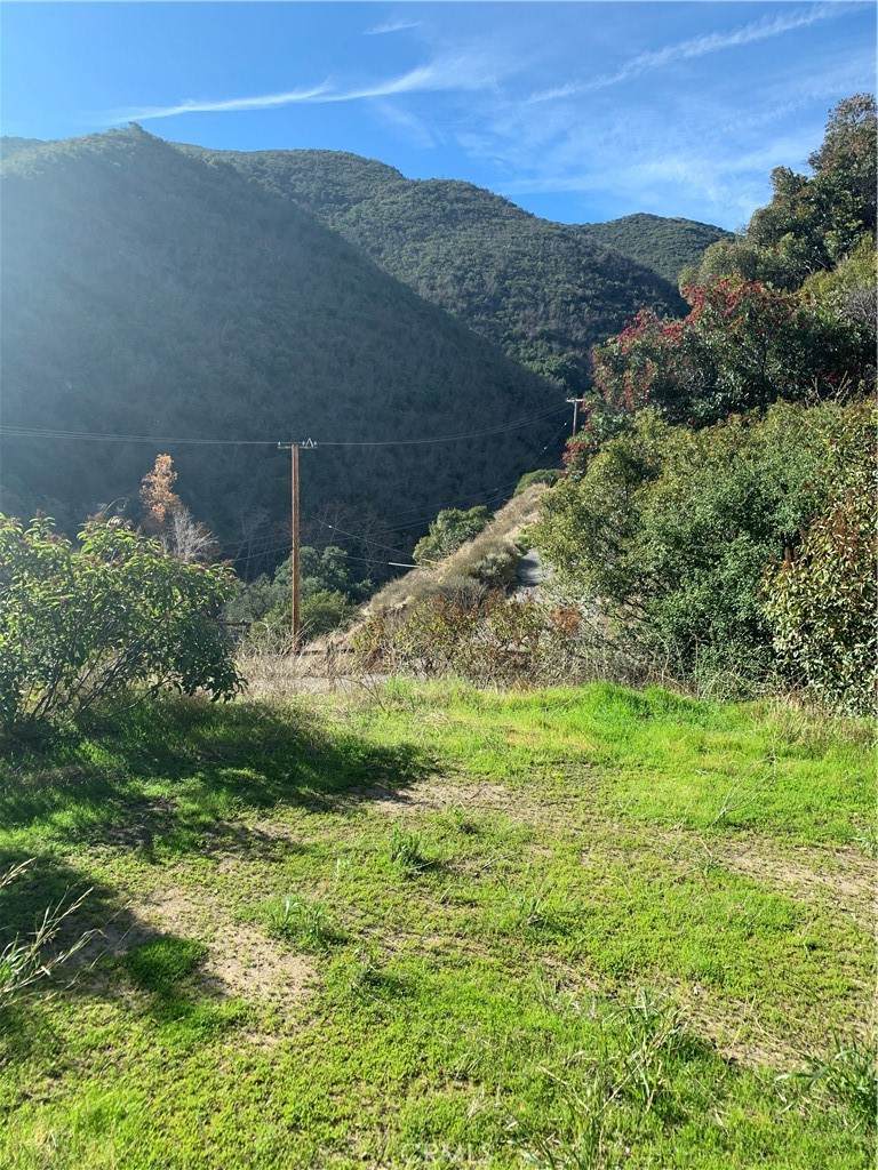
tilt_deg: -3.5
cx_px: 439
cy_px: 585
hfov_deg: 53.1
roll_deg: -0.3
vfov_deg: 67.3
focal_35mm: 26
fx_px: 879
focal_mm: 4.25
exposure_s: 1/1065
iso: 25
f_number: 1.8
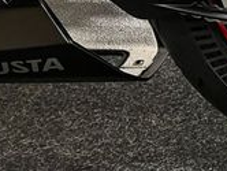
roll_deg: -0.3
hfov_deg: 16.6
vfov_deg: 14.3
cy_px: -47
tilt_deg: -9.0
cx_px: 399
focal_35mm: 100
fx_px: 657
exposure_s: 1/50
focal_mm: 5.1
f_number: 1.6
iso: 250
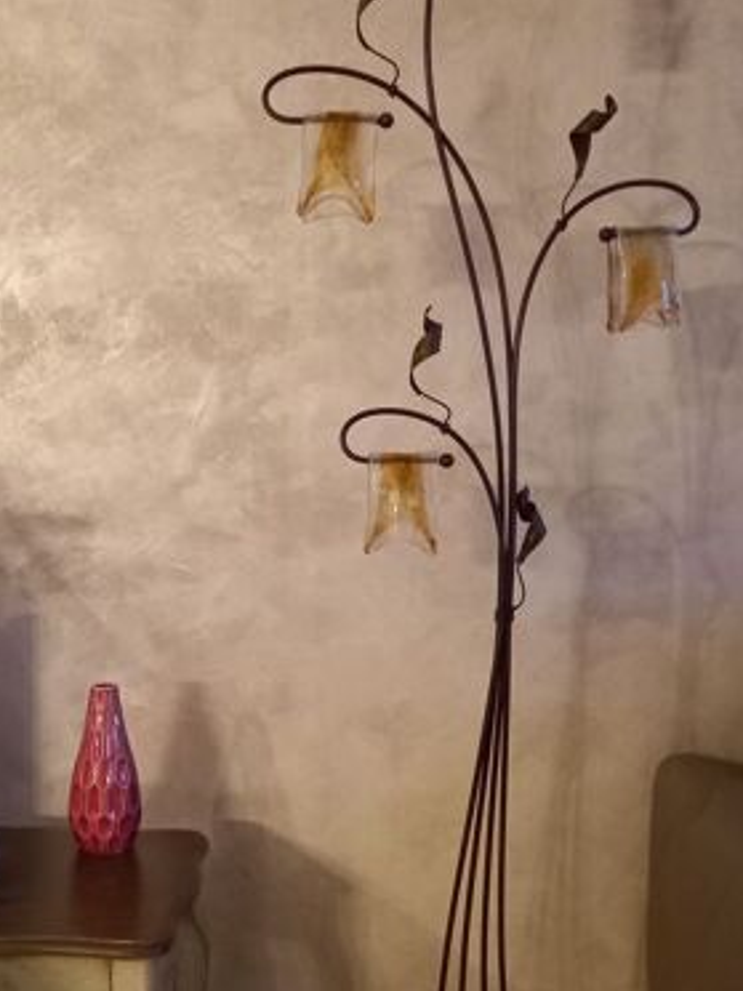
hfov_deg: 33.2
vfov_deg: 43.8
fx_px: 1231
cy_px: 533
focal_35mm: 43
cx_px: 234
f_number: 2
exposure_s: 1/20
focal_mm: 4.6
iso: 800
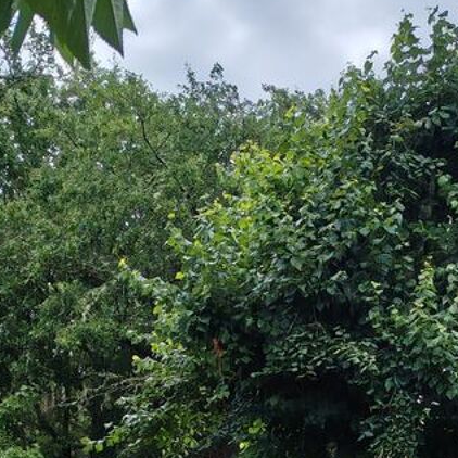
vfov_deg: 22.3
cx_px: 292
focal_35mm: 67
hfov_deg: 25.6
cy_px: 639
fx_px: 1003
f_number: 1.75
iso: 100
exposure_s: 1/205
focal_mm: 5.25
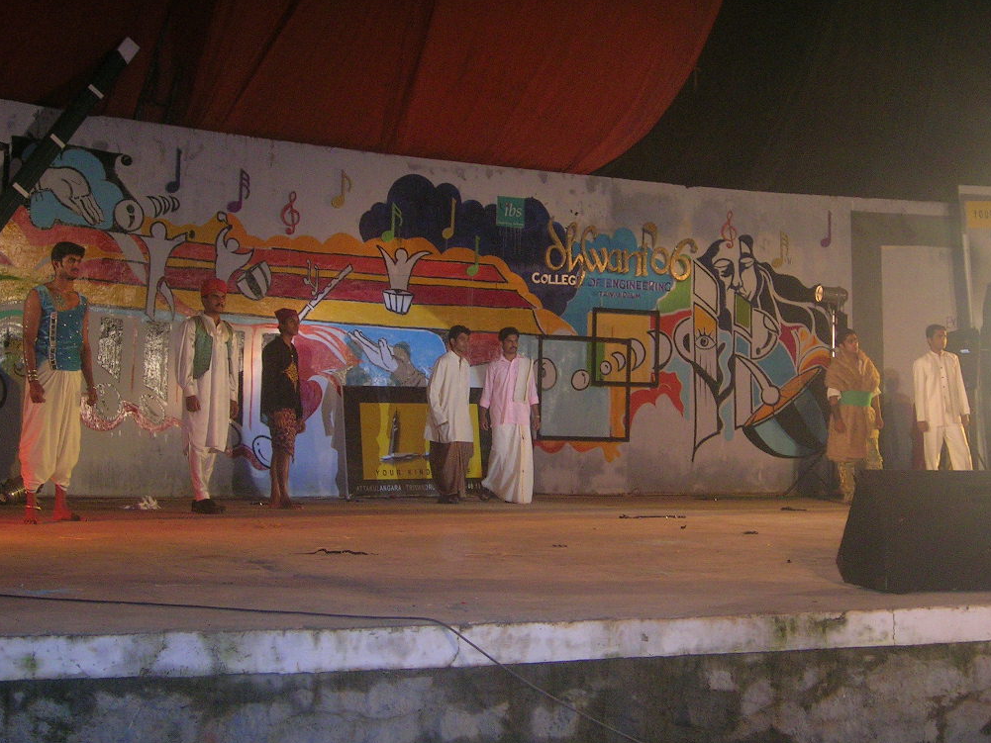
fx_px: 1288
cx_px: 505
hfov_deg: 42.1
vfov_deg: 32.2
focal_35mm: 45
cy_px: 375
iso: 172
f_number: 3
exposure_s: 1/60.1
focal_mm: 6.7
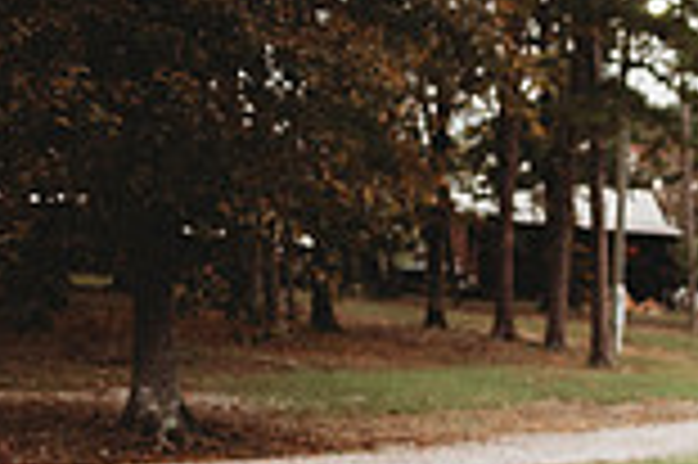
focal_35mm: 90
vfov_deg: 14.2
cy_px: 687
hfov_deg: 18.6
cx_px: 1180
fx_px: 1743
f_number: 2.2
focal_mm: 24
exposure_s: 1/320
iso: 400
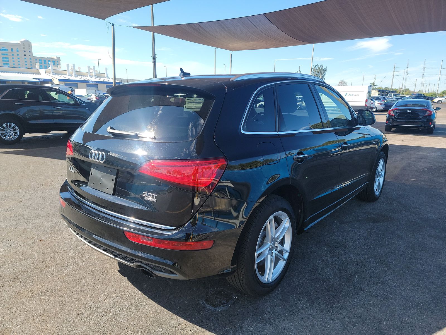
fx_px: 309
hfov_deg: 71.6
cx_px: 223
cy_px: 168
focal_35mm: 24
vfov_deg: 56.8
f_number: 1.8
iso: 50
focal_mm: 6.7
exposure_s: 1/362
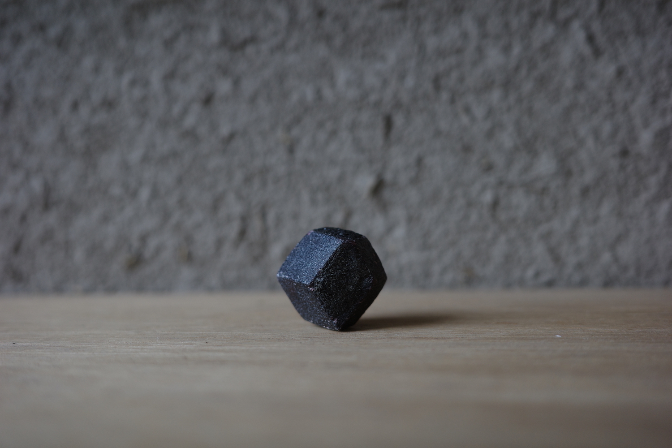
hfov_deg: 48.5
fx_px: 747
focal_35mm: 40
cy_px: 224
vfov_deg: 33.4
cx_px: 336
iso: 200
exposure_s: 1/100
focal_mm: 26
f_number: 2.8
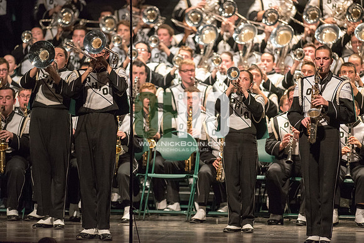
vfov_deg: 4.6
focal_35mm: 300
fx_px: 3034
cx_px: 182
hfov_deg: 6.9
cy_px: 122
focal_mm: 300
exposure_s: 1/500
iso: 4000
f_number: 2.8
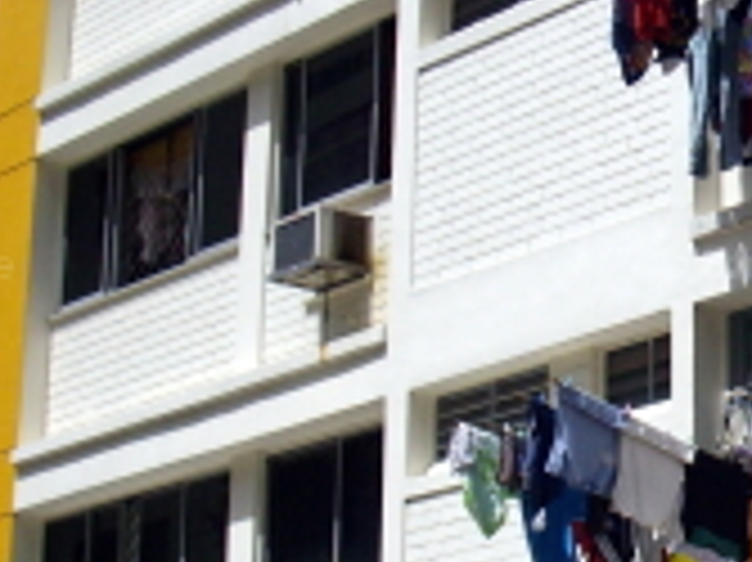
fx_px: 2648
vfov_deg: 12.1
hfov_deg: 15.4
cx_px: 991
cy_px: 270
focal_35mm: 122
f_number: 5.6
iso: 80
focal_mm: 6.2
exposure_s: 1/800
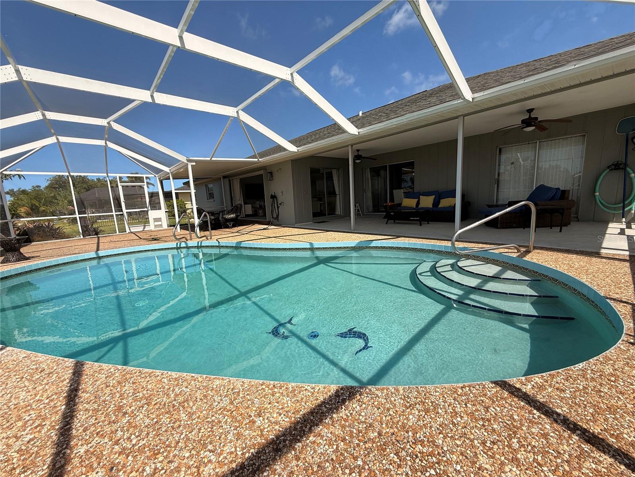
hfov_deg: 102.1
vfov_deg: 85.7
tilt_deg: -8.5
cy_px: 238
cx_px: 318
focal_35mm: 14
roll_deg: +2.9
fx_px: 257
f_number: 2.2
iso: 50
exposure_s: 1/1312
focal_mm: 2.22
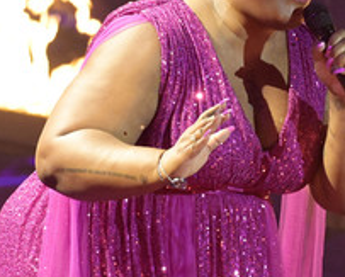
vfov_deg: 2.4
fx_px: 6595
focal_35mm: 645
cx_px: 225
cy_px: 56
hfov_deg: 3.0
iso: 12800
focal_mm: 310
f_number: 5.6
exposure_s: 1/400
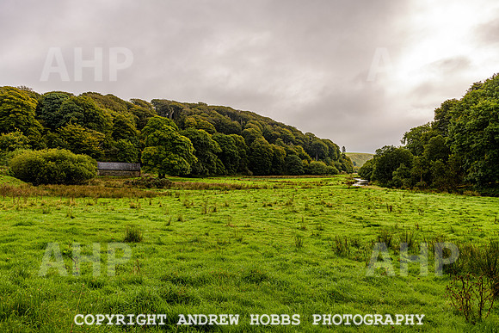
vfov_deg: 49.6
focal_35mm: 26
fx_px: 360
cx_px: 250
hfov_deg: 69.4
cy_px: 166
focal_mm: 26
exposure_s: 1/400
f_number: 5.6
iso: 250
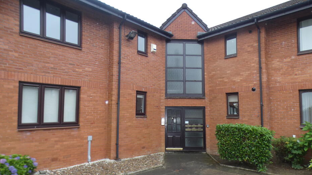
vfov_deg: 47.7
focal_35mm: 24
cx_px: 169
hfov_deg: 76.2
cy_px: 90
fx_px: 199
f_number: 2.8
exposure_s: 1/100
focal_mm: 3.6
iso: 80
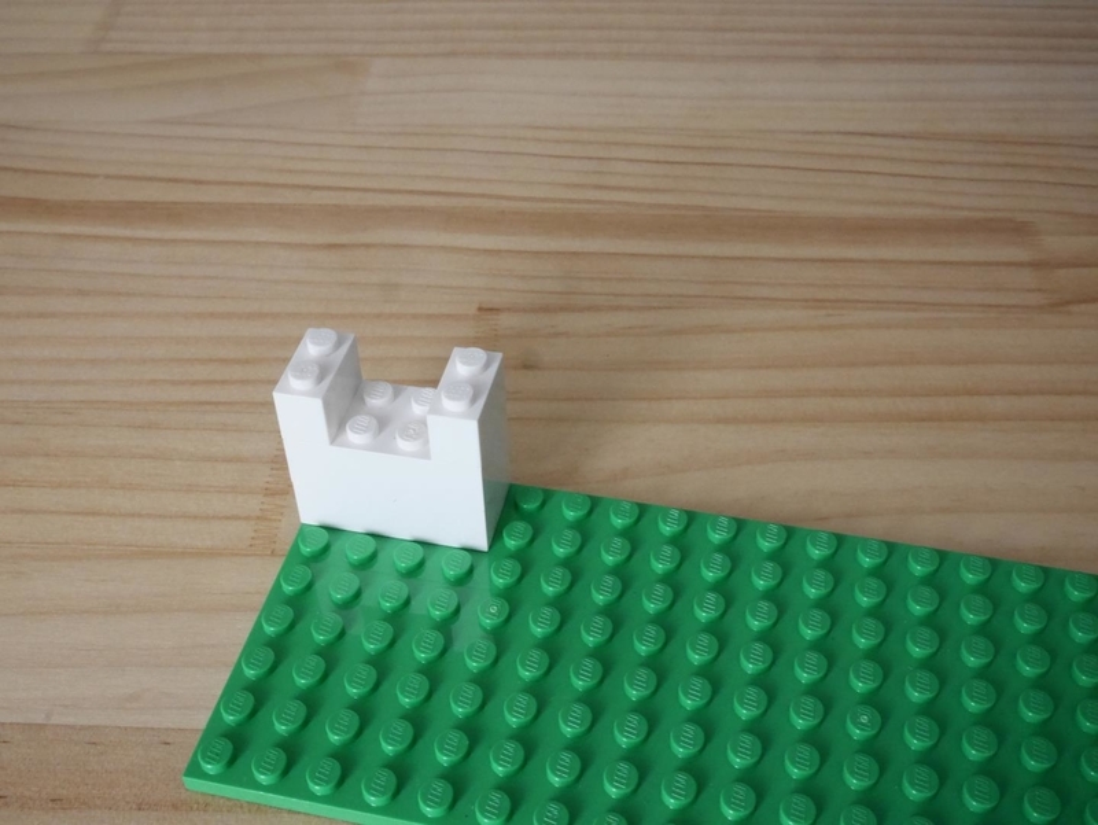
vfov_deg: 36.0
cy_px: 412
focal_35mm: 40
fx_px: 1270
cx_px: 549
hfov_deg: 46.8
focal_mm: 20
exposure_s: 1/60
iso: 3200
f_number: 13
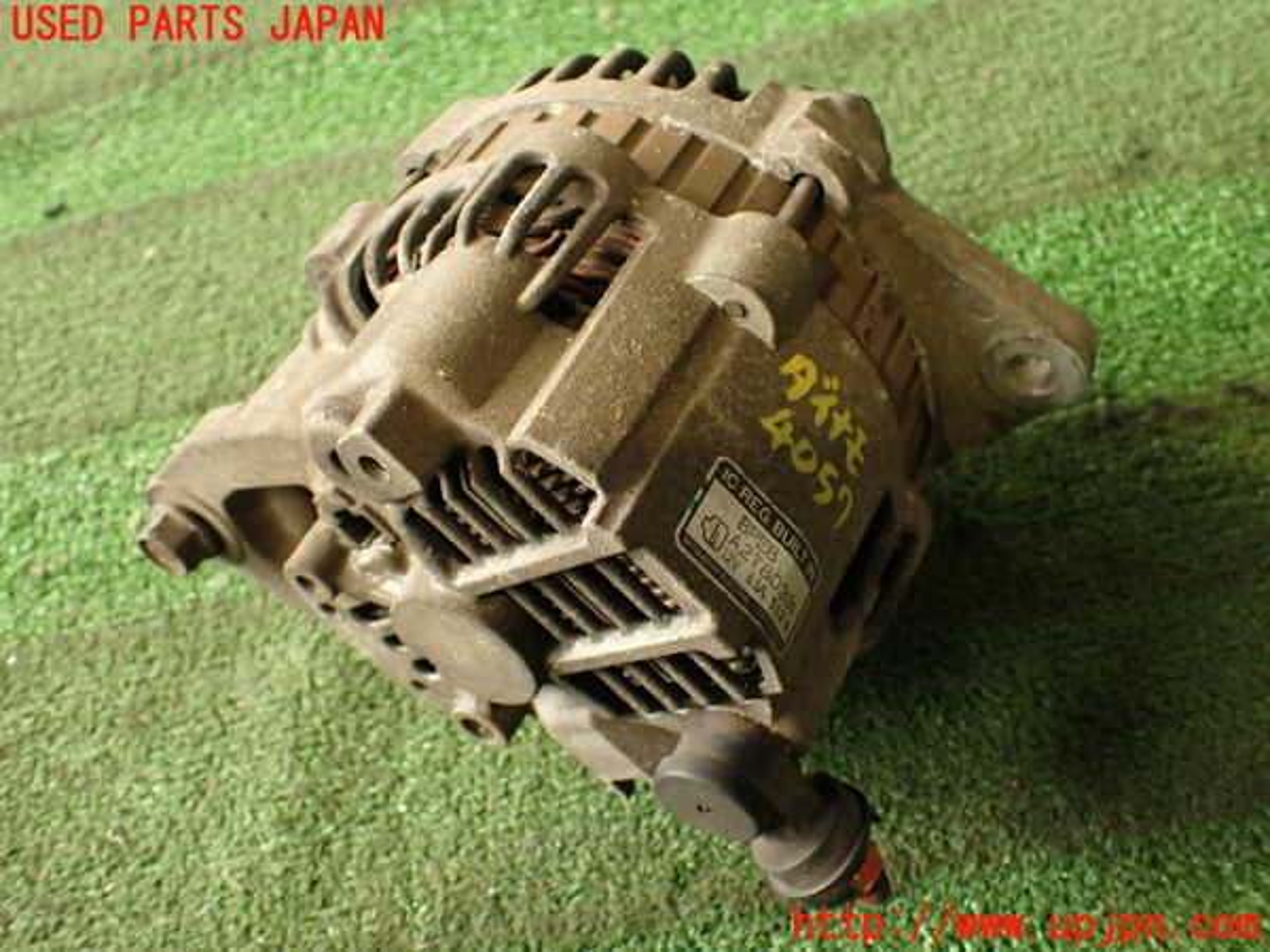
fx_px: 1174
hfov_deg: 56.8
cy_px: 476
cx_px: 635
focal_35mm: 32
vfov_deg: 44.2
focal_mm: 5.79
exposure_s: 1/30
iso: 250
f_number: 2.4
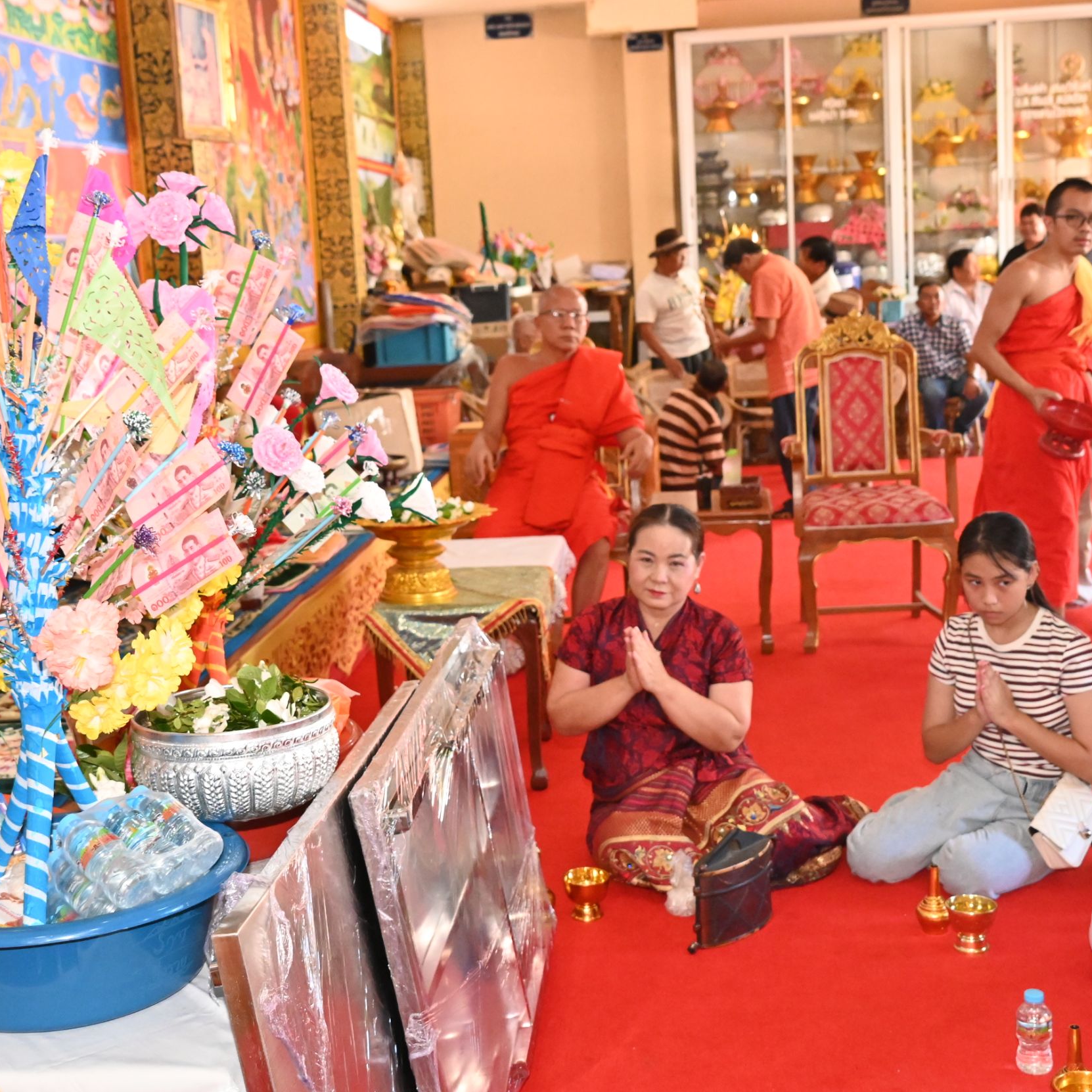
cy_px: 546
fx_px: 1642
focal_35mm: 46
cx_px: 513
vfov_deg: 36.8
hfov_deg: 36.8
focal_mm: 24
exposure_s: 1/250
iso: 3200
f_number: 4
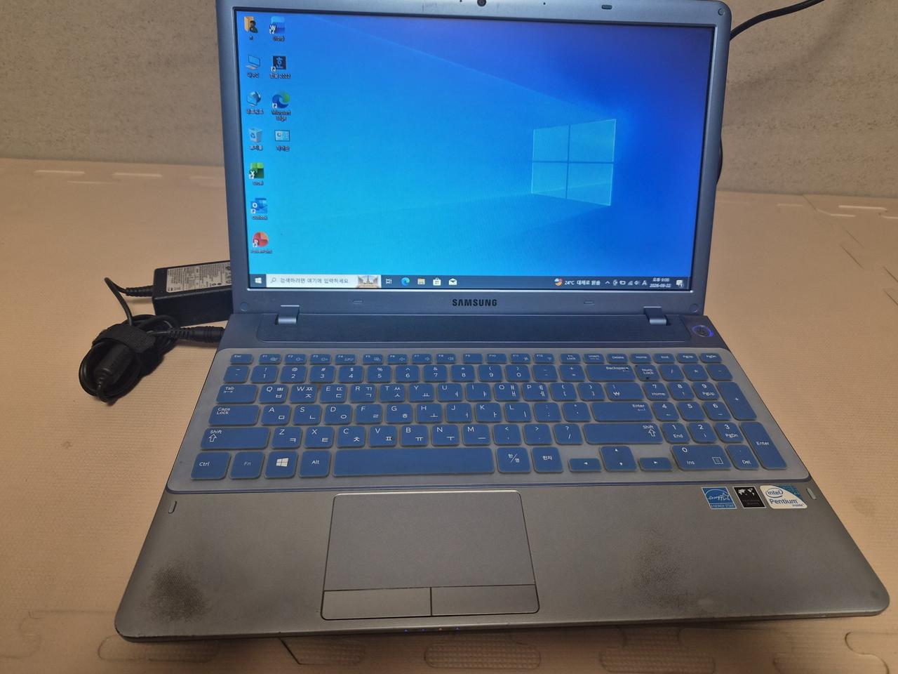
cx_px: 449
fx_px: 597
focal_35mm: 23
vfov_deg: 58.9
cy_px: 337
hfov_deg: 73.9
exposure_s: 1/120
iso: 125
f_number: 1.8
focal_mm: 5.4
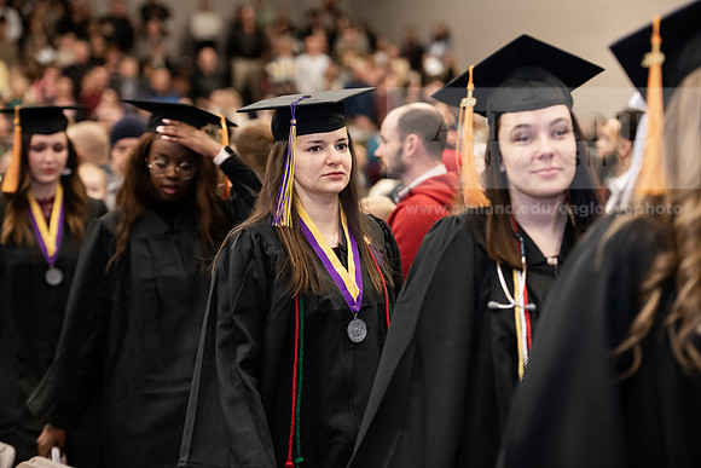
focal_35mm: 100
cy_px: 234
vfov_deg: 13.7
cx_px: 350
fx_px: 1948
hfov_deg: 20.4
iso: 2000
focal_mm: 100
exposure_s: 1/200
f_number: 3.2
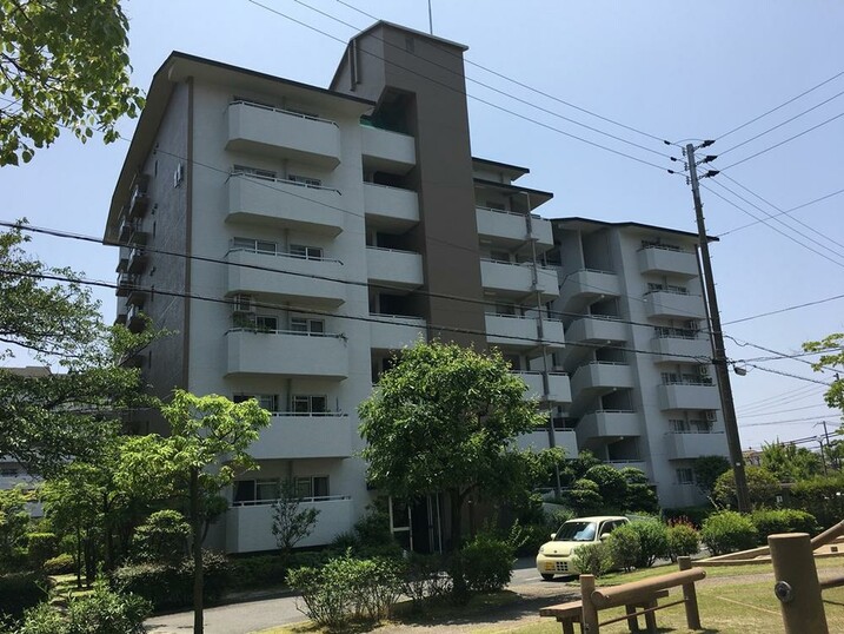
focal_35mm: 29
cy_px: 317
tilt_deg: +14.4
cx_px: 422
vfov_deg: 48.2
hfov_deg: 61.7
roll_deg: +3.3
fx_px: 707
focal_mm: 4.15
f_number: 2.2
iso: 25
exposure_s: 1/2198
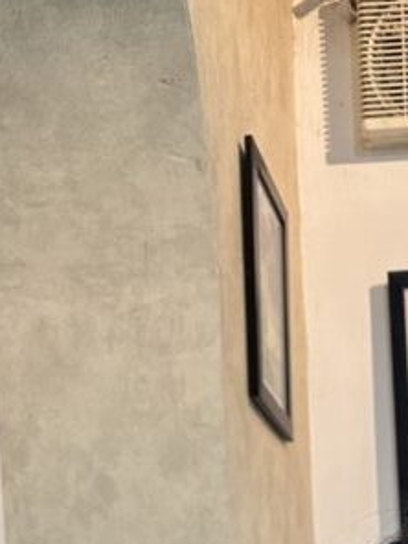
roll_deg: +1.6
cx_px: 450
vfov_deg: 19.5
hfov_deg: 17.6
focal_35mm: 81
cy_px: 913
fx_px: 1273
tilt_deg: -5.6
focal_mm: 6.86
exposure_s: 1/121
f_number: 1.78
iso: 125
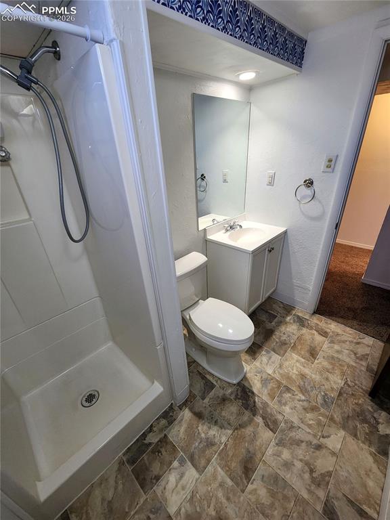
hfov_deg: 89.9
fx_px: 195
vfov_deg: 106.2
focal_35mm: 13
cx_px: 195
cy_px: 260
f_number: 2.2
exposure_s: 1/40
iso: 320
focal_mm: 2.2
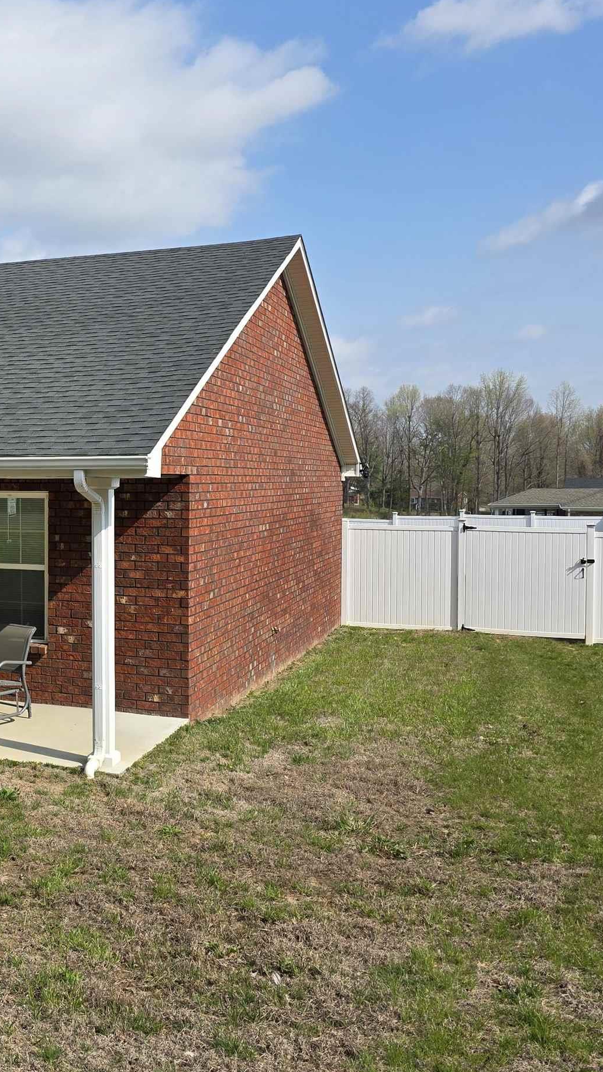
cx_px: -53
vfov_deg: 48.3
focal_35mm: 42
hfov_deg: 26.2
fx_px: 1194
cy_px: 502
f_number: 1.7
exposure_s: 1/5778
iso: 80
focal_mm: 6.3
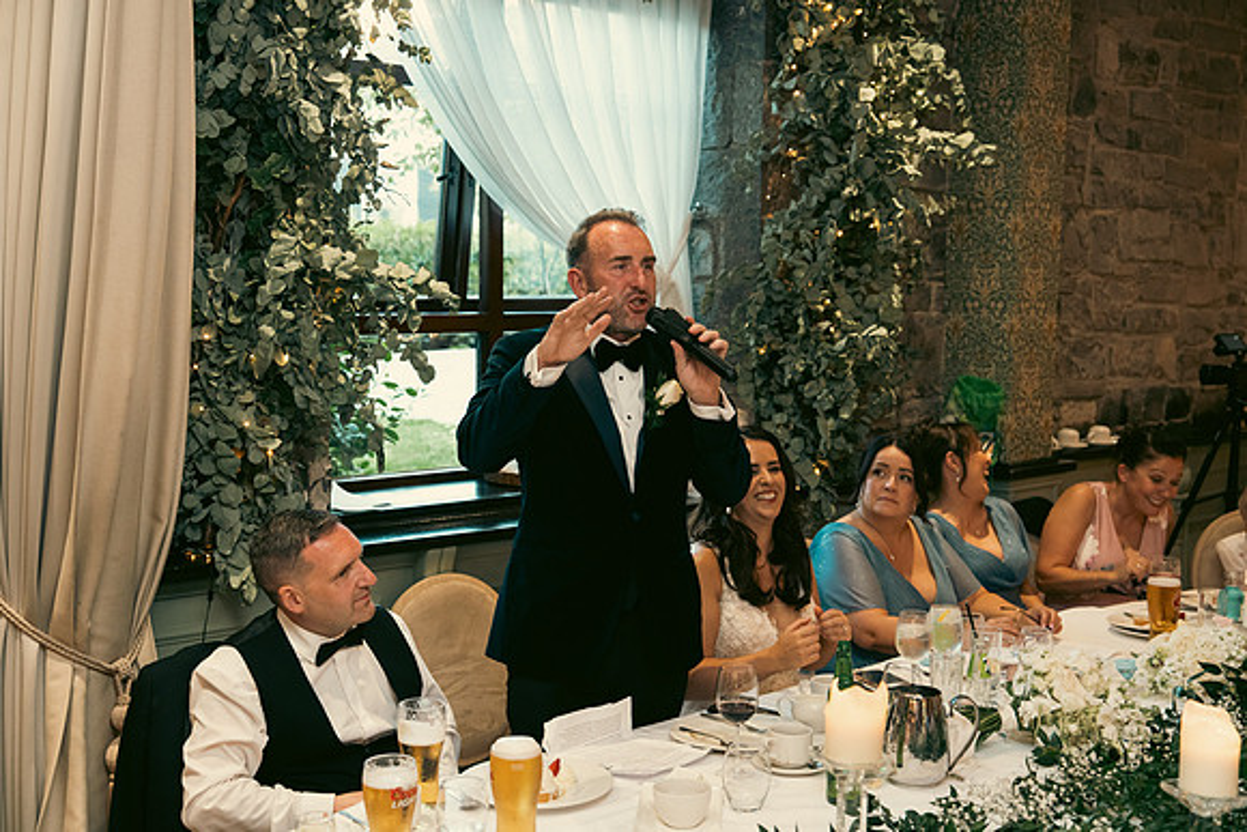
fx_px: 1490
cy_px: 416
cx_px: 624
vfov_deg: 31.2
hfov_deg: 45.4
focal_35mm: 43
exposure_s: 1/160
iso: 2500
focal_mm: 43
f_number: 3.5
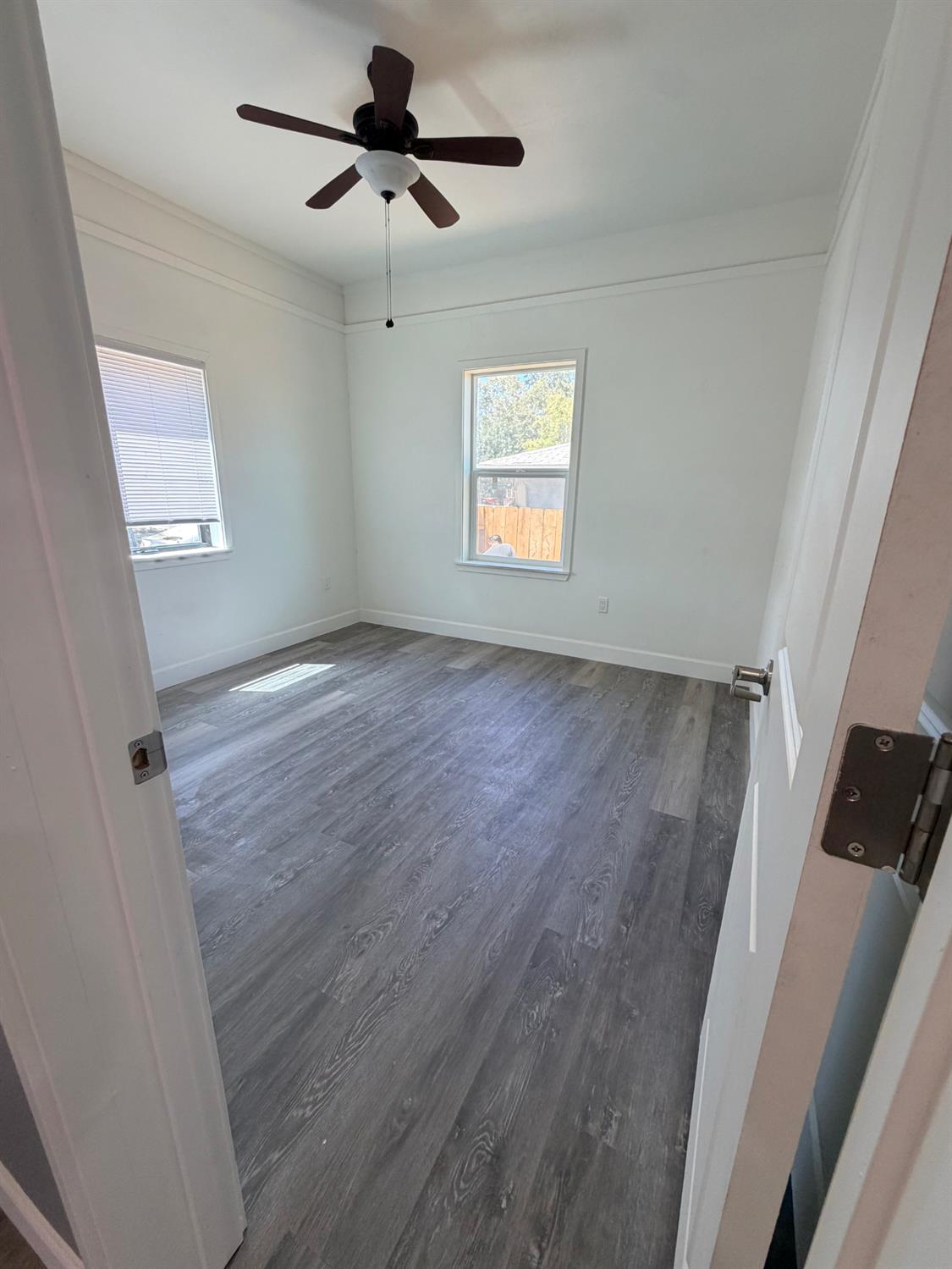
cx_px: 476
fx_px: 513
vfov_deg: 102.0
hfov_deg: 85.7
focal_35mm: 14
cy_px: 634
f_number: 2.2
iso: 125
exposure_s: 1/120
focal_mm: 2.22
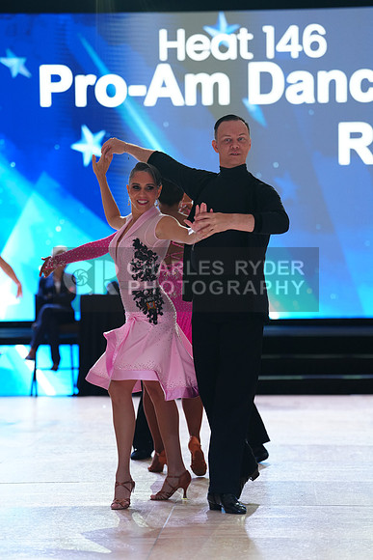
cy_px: 280
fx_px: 1786
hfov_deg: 11.9
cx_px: 186
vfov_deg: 17.8
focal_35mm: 115
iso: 1000
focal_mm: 115
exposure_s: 1/400
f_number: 2.8
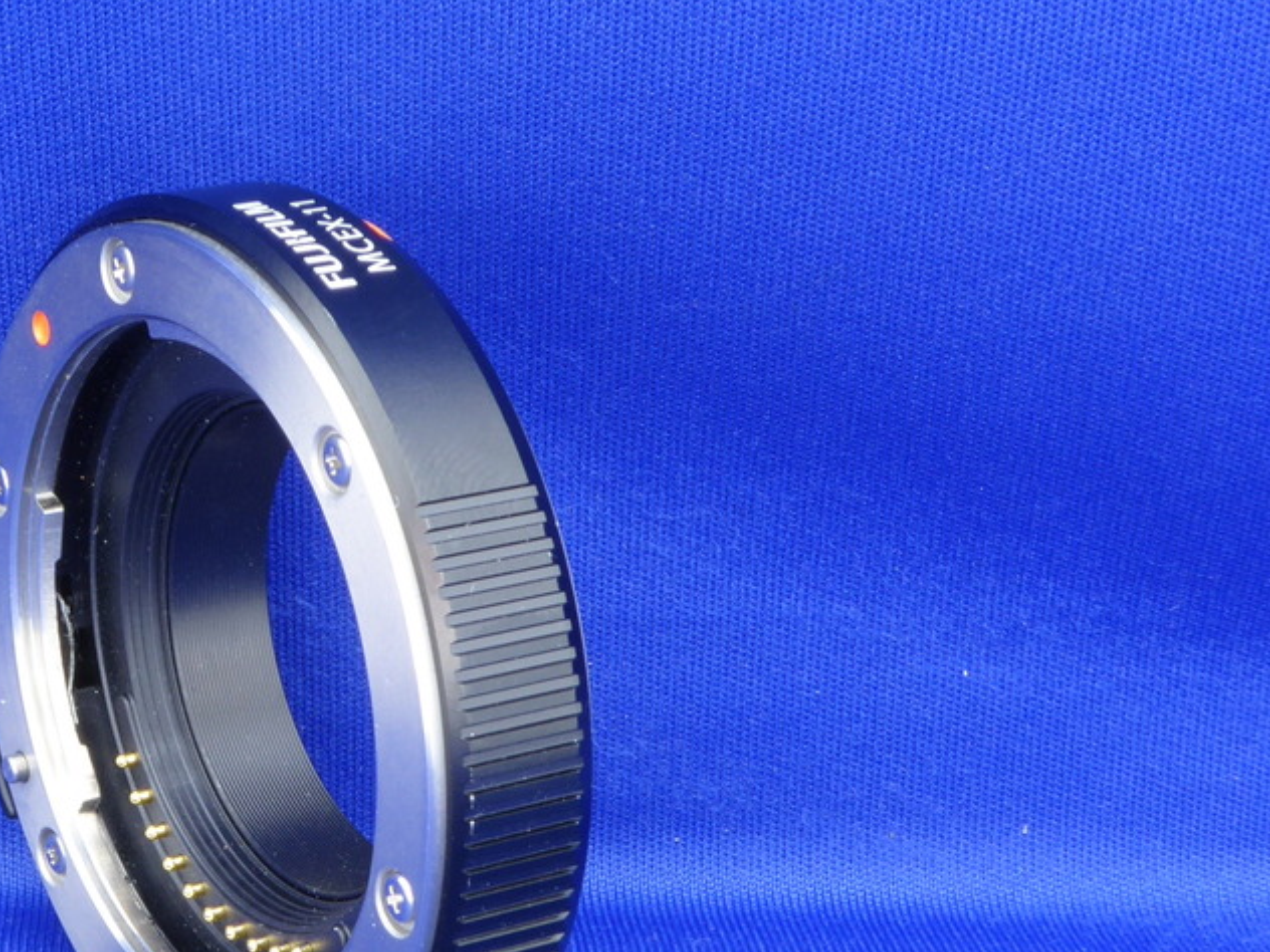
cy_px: 705
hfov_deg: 20.4
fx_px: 3485
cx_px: 273
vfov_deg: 15.5
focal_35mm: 95
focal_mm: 9
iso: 100
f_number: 8
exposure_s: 3.2
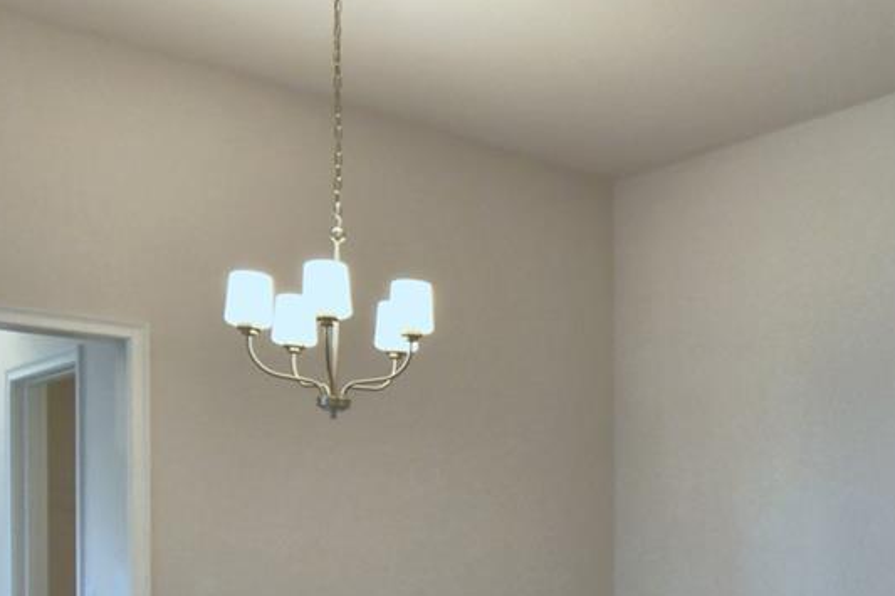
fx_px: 1118
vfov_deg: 28.5
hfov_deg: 40.2
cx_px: 813
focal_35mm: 45
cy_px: 557
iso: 400
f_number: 4.5
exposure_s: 1/80
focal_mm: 10
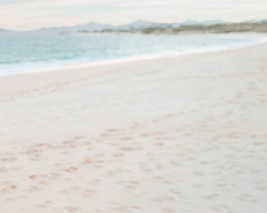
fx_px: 466
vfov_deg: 25.8
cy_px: 88
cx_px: -78
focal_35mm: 59
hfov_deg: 27.0
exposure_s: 1/4000
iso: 250
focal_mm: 24
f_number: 2.8
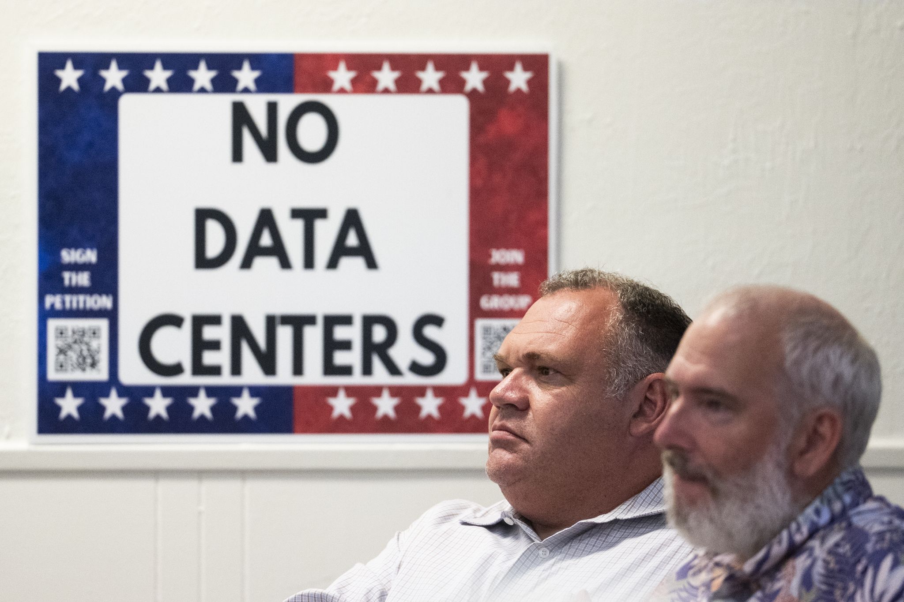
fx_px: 12270
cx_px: 413
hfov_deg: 4.2
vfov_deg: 2.8
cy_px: 327
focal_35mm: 489
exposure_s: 1/500
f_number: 2.8
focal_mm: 300
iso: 3200
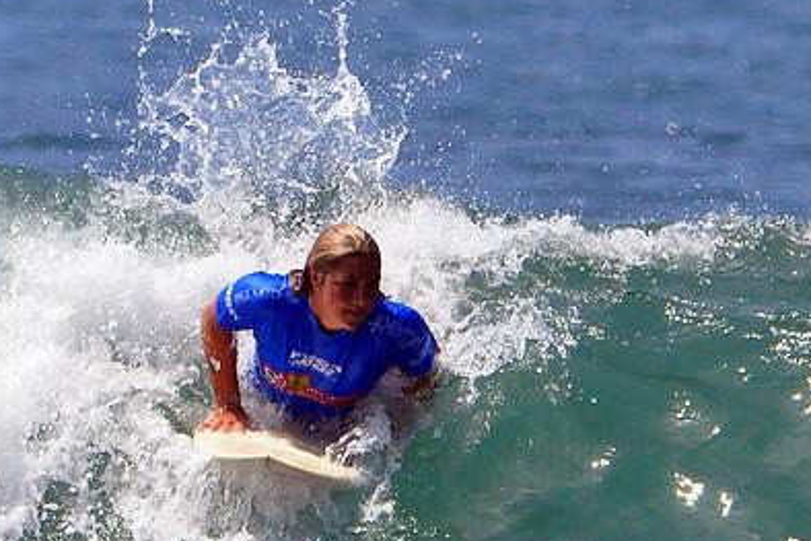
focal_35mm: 1214
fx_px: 27357
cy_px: 392
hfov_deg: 1.7
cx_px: 455
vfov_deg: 1.1
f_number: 13
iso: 1250
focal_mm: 550
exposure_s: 1/2000
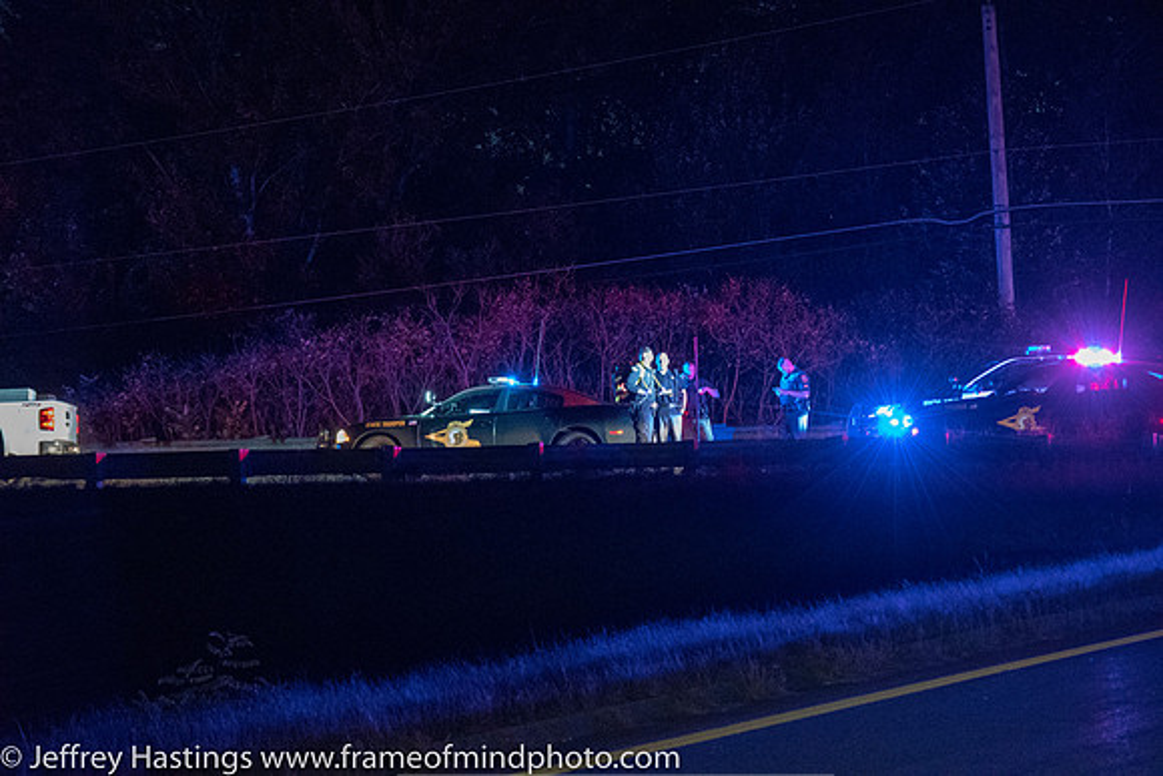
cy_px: 388
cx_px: 582
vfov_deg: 11.2
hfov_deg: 16.6
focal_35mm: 123
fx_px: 3974
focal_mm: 82
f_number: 4.2
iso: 16000
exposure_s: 1/30
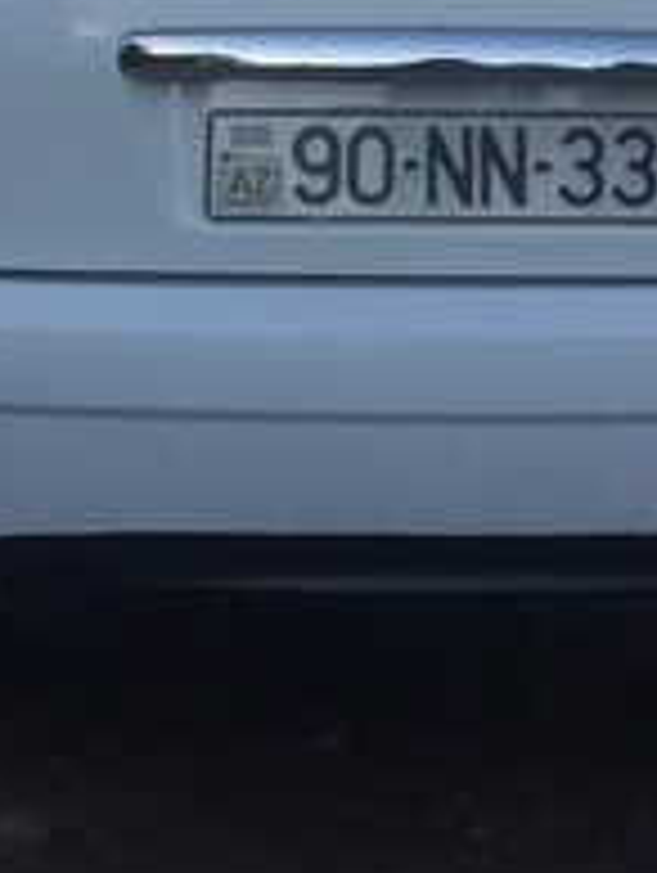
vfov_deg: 24.6
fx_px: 1869
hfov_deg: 19.9
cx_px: 382
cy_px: -72
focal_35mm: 74
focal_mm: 4.15
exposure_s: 1/1414
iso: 32
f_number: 2.2
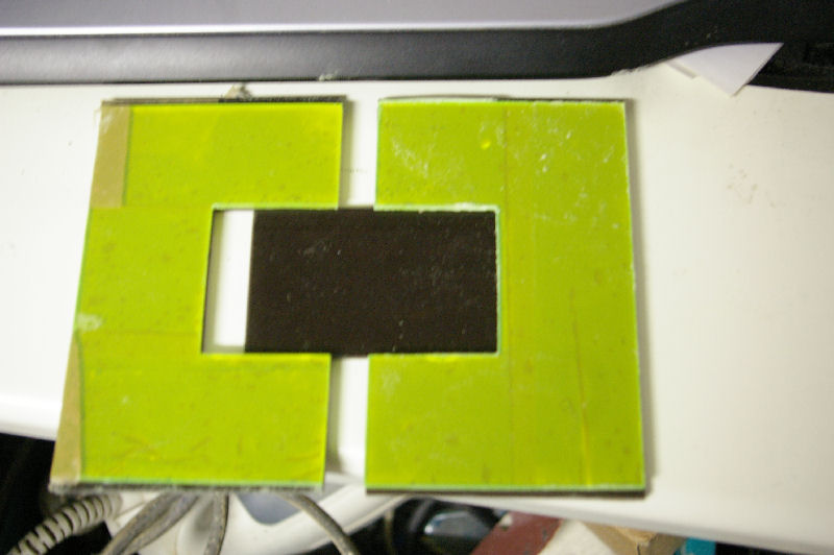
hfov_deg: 40.0
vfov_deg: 27.2
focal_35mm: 50
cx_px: 417
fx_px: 1146
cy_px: 278
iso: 800
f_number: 4
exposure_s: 1/4
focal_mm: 33
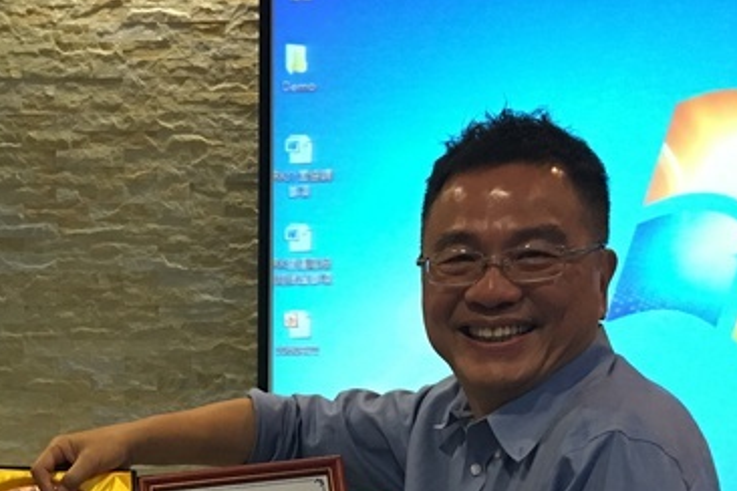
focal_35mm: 66
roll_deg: -0.1
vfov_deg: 19.6
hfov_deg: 29.8
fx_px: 1351
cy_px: 567
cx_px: 147
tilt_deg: -6.2
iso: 100
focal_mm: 4.15
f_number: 2.2
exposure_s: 1/15
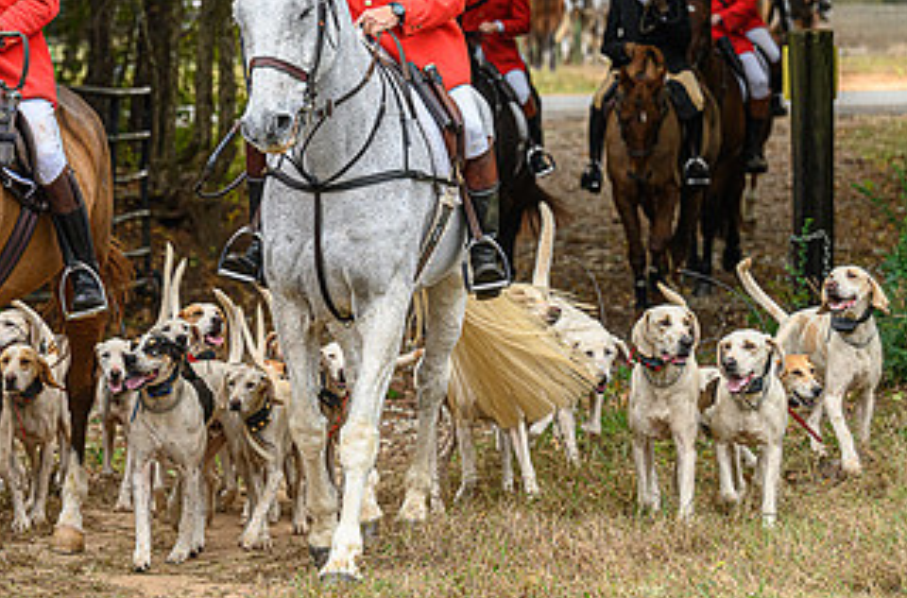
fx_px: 4745
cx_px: 138
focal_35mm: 189
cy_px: 129
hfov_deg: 10.9
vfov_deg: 7.2
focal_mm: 100
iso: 1250
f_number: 3.2
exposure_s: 1/800
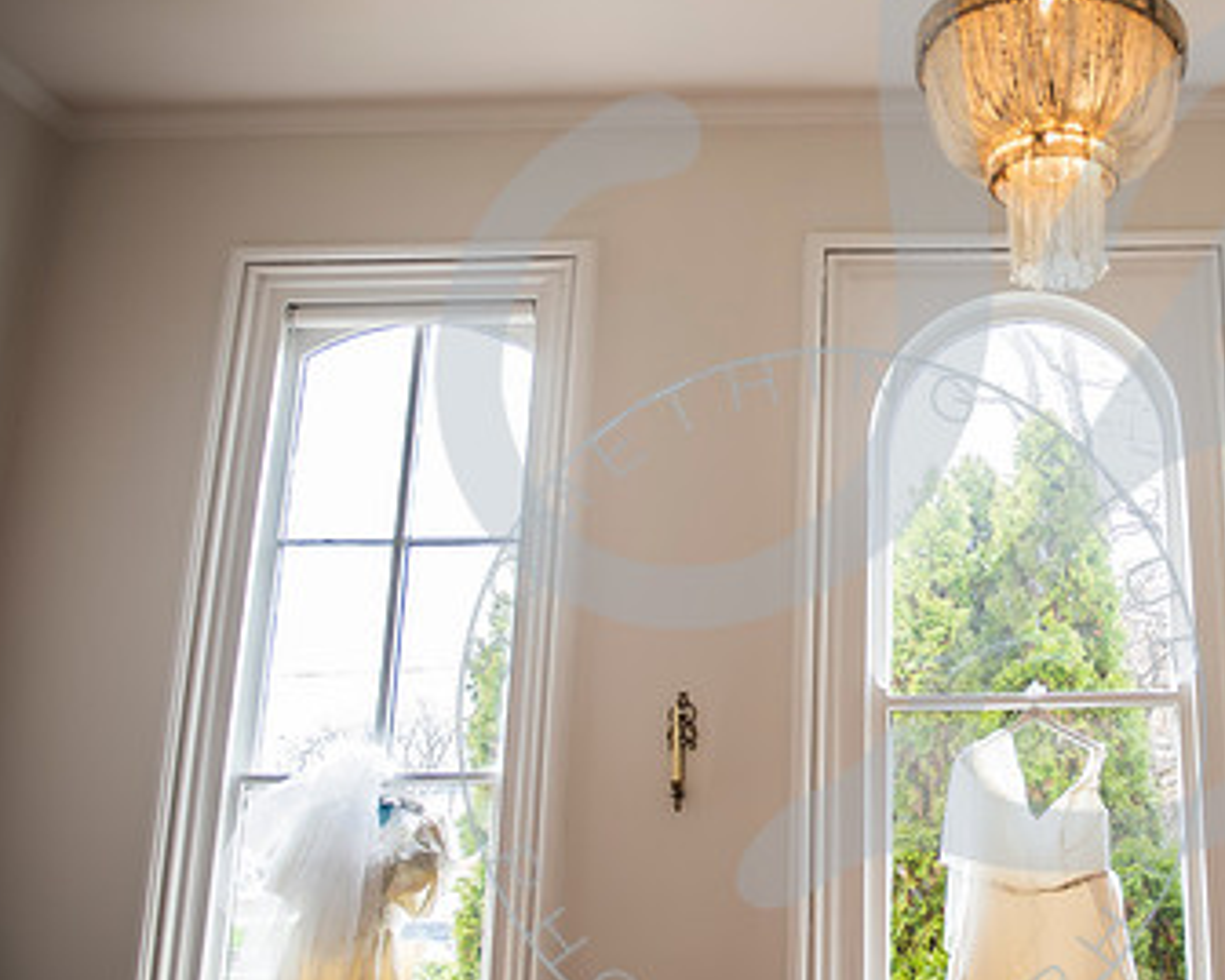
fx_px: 1414
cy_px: 417
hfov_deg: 44.1
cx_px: 1014
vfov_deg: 38.2
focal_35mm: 39
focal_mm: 24
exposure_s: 1/125
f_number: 2.8
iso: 100
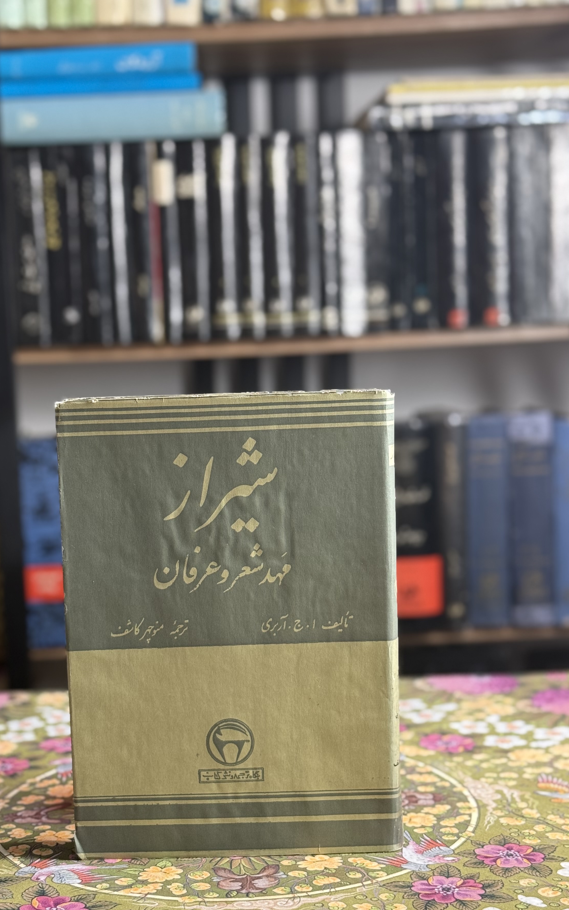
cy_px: 507
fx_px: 1439
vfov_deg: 35.1
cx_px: 198
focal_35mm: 58
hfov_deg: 22.3
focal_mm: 6.76
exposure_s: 1/50
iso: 80
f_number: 1.78
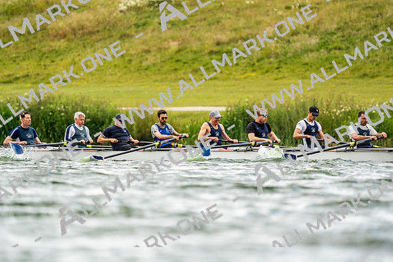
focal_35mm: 529
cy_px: 131
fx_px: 5776
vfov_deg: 2.6
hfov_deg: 3.9
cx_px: 196
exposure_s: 1/2000
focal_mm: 529
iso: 640
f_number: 6.3
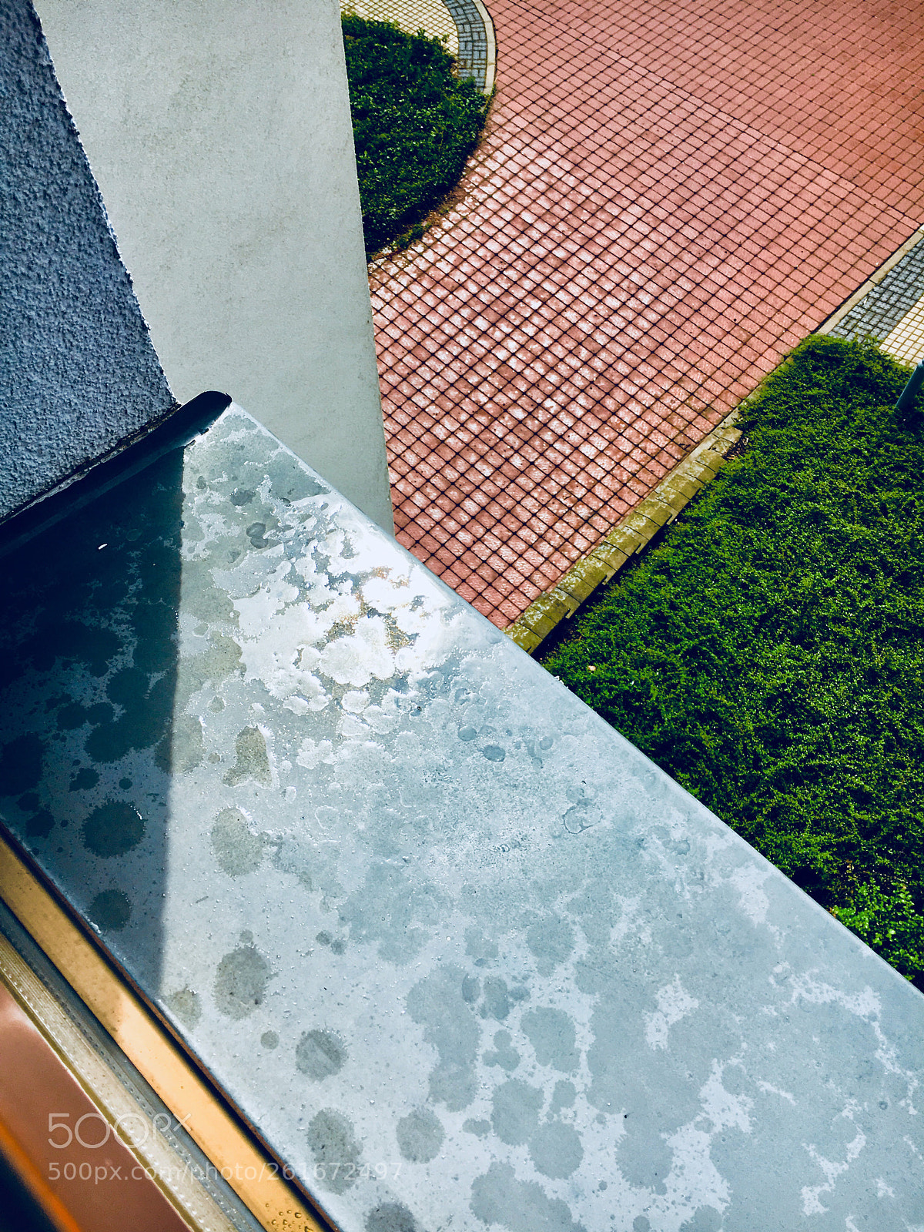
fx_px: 1032
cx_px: 462
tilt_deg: -60.3
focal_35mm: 29
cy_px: 616
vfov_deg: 61.7
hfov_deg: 48.2
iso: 25
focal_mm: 4.15
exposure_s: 1/986
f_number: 2.2
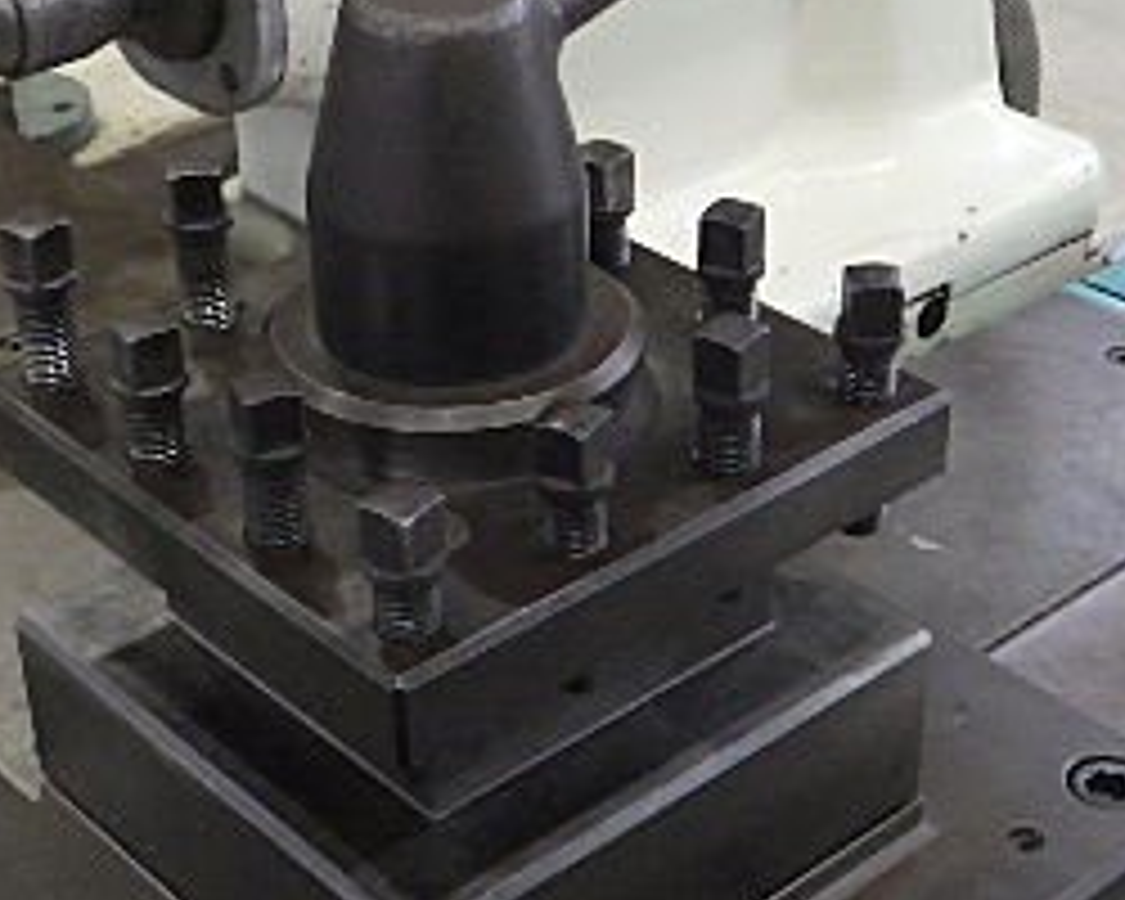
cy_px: 477
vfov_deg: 21.9
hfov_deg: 27.1
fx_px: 2331
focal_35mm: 70
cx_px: 558
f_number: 3.5
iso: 640
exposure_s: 1/45
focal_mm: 5
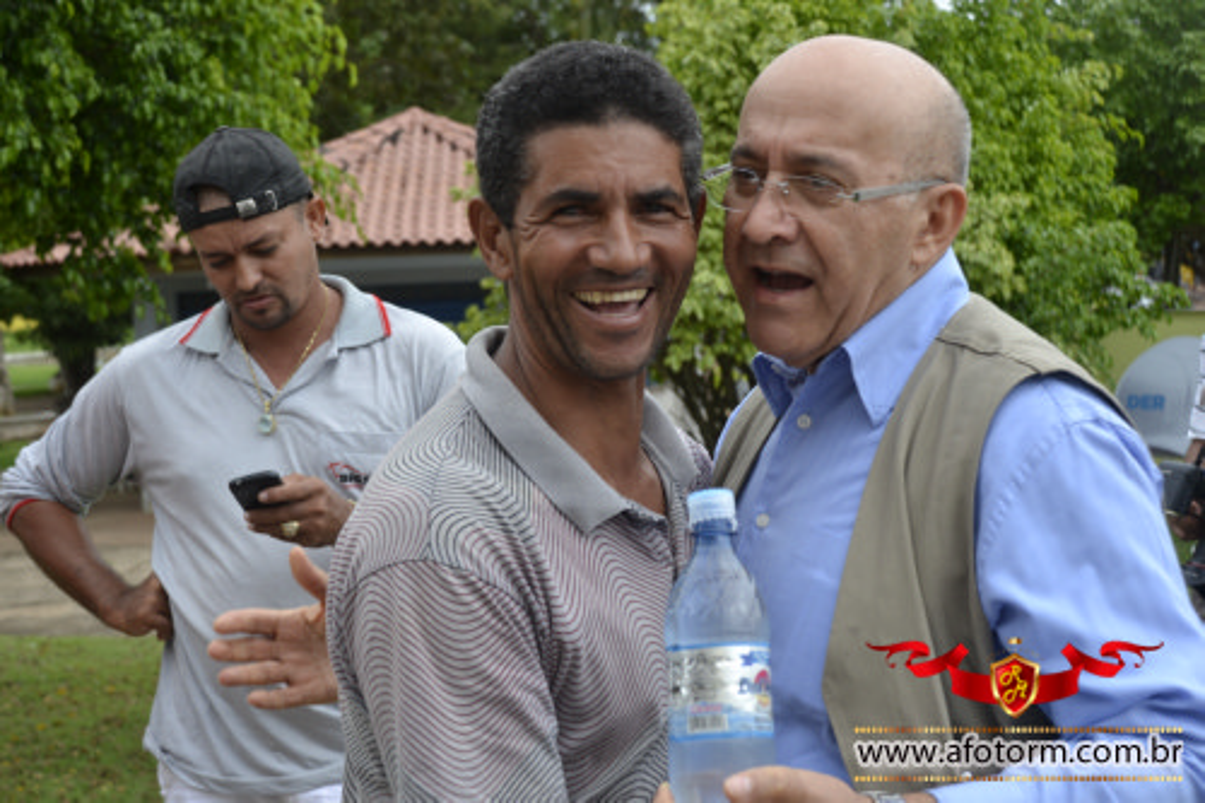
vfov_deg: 22.6
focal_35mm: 60
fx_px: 2008
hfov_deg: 33.4
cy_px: 402
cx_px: 602
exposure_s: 1/160
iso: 100
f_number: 6.3
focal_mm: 40
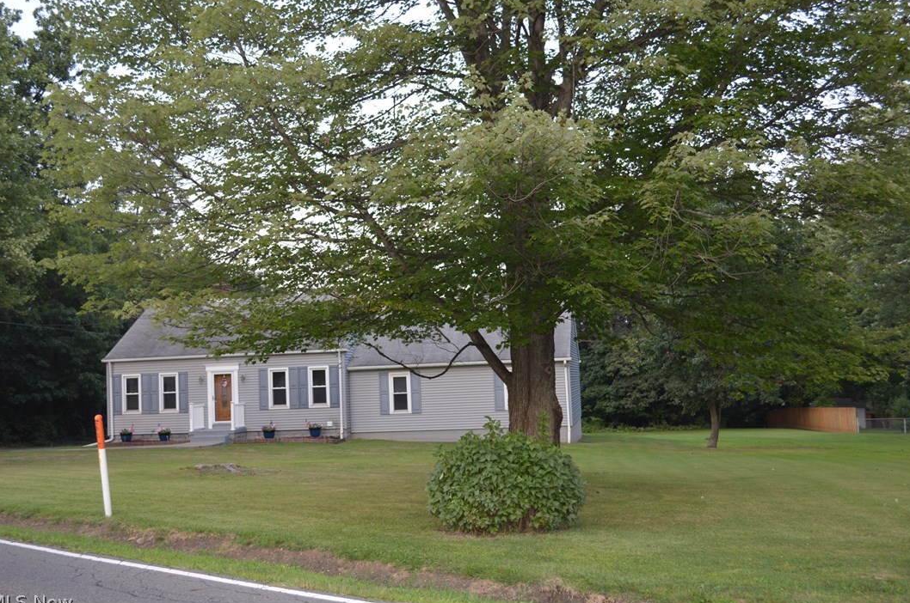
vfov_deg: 35.8
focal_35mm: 37
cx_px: 453
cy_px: 306
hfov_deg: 52.0
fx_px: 934
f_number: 4
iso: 400
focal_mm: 24
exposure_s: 1/60
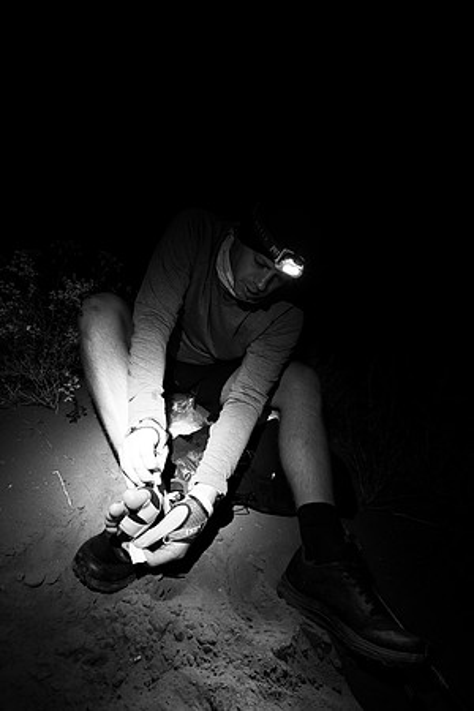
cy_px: 356
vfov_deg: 86.9
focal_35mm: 19
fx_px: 375
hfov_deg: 64.6
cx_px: 237
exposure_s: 1/100
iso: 2000
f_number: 4
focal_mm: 19
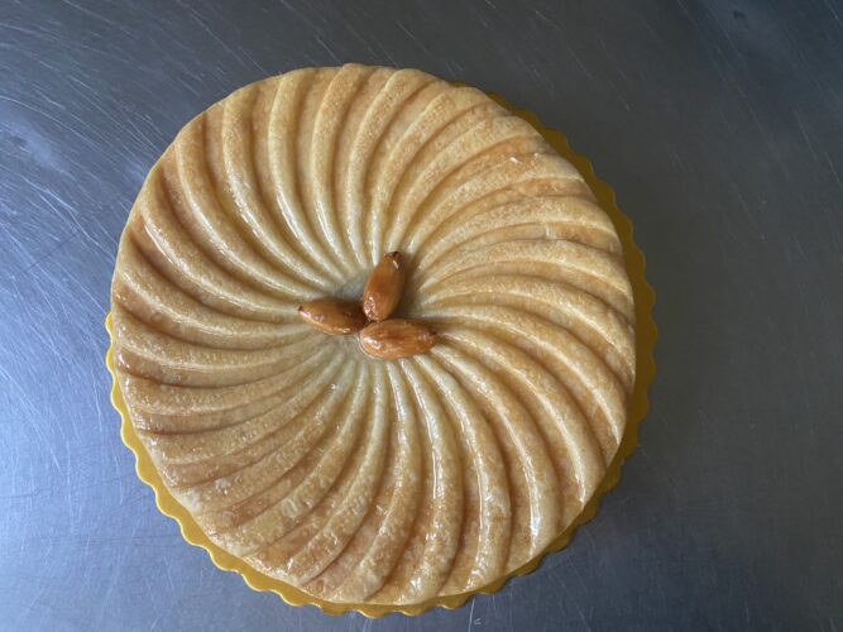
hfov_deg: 67.3
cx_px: 422
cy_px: 316
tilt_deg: -83.9
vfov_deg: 53.0
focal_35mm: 26
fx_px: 633
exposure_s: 1/60
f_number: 1.8
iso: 400
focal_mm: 4.25
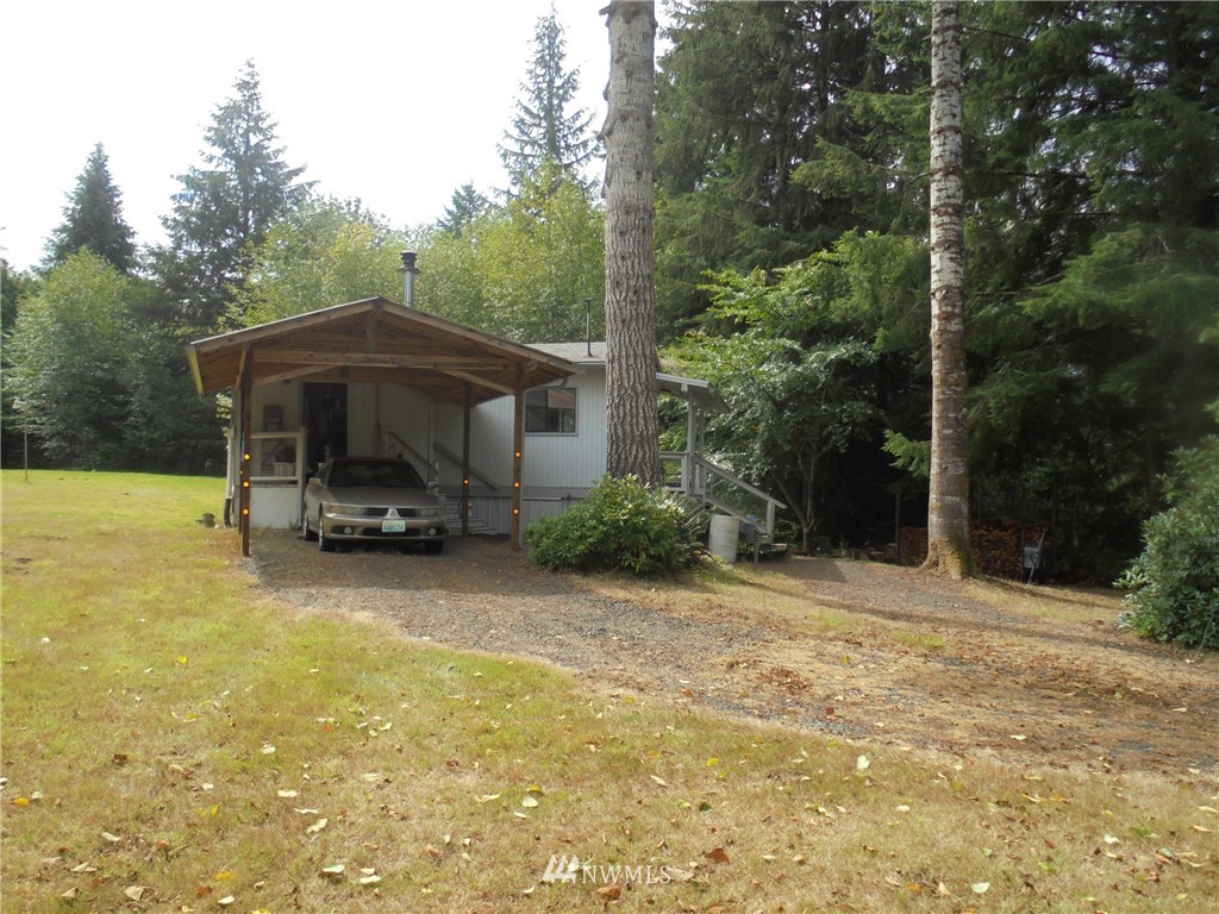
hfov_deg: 61.7
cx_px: 610
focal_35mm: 29
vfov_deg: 48.2
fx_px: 1021
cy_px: 457
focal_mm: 5.3
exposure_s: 1/500
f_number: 3.7
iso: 100
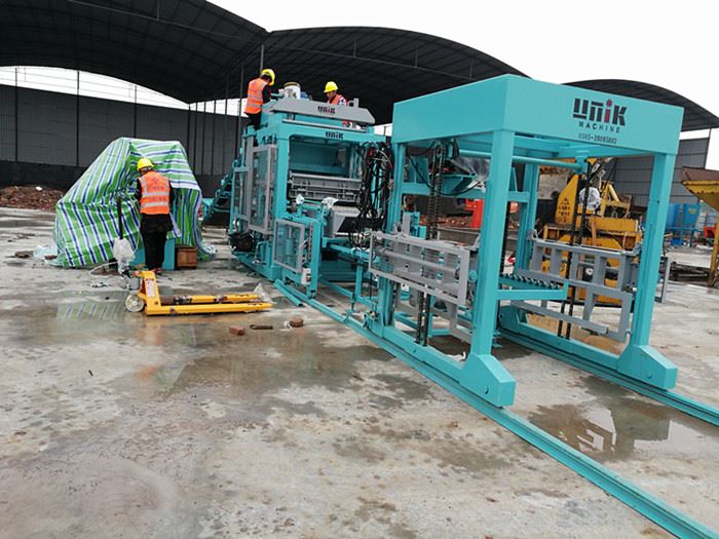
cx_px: 360
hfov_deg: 65.3
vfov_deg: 51.4
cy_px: 270
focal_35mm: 27
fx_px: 561
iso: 80
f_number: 2.2
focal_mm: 3.84
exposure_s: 1/50
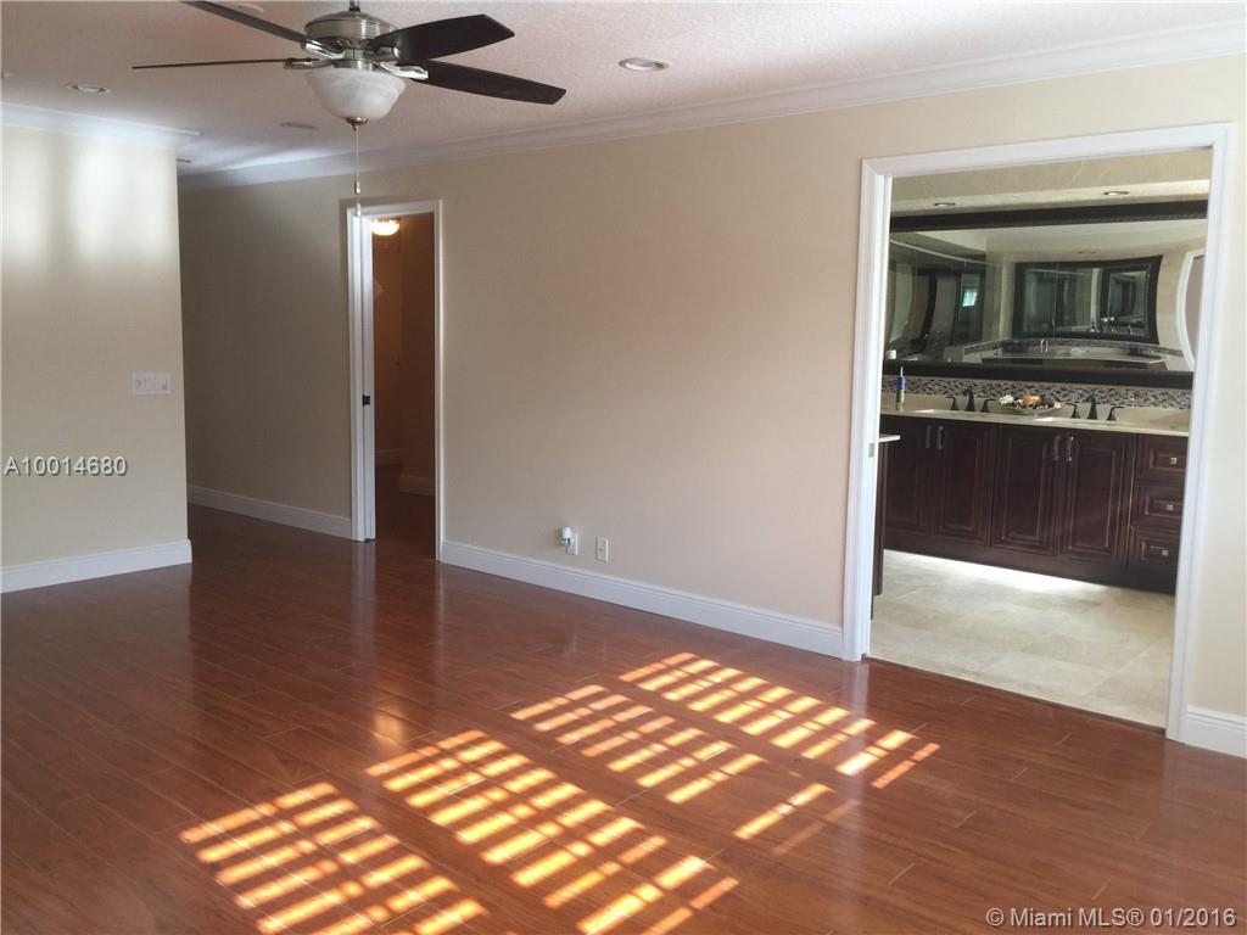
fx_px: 1045
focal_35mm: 29
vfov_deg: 48.2
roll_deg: -2.8
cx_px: 624
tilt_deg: -7.3
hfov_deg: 61.7
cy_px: 468
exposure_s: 1/40
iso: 40
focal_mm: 4.15
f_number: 2.2
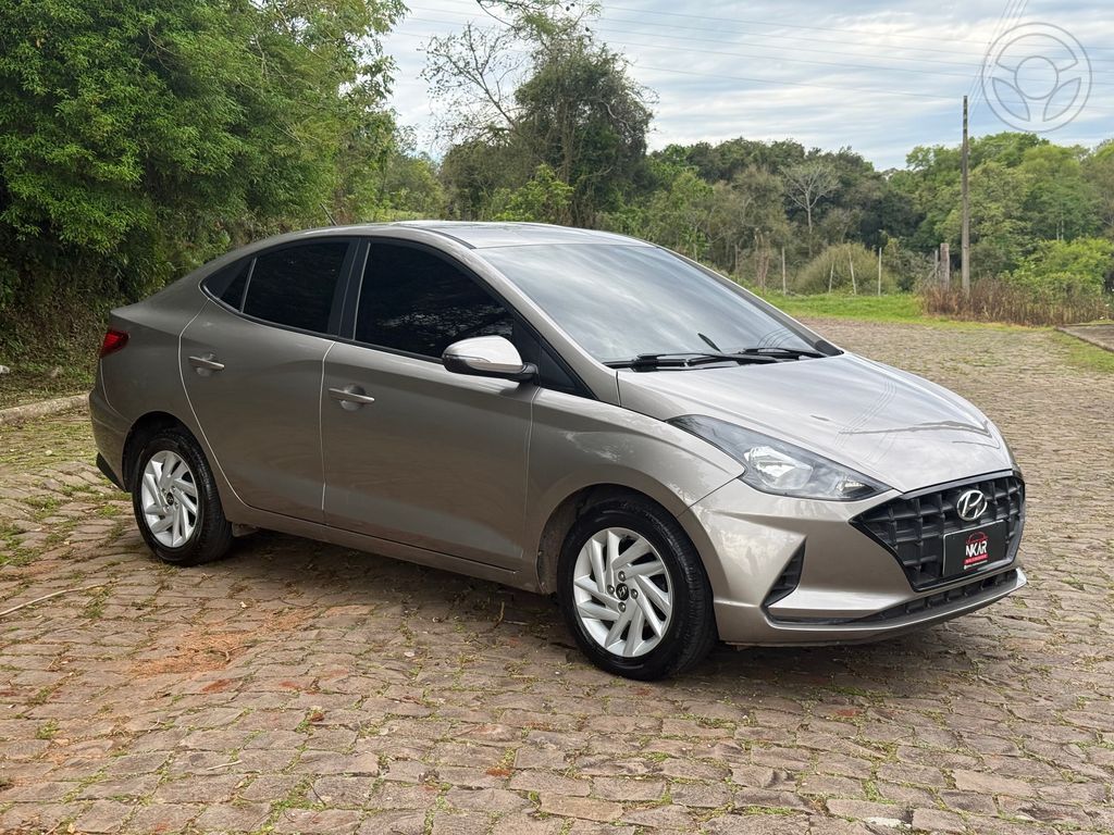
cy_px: 418
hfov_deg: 39.7
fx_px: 1545
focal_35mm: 48
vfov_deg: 30.3
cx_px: 557
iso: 64
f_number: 1.78
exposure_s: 1/1027
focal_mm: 6.76
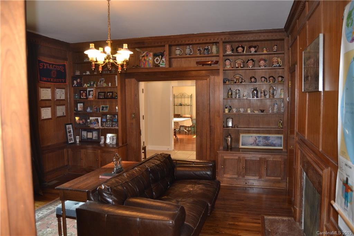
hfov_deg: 67.4
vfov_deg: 47.9
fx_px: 265
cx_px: 177
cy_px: 118
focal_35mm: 27
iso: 560
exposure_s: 1/60
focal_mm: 18
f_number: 3.5
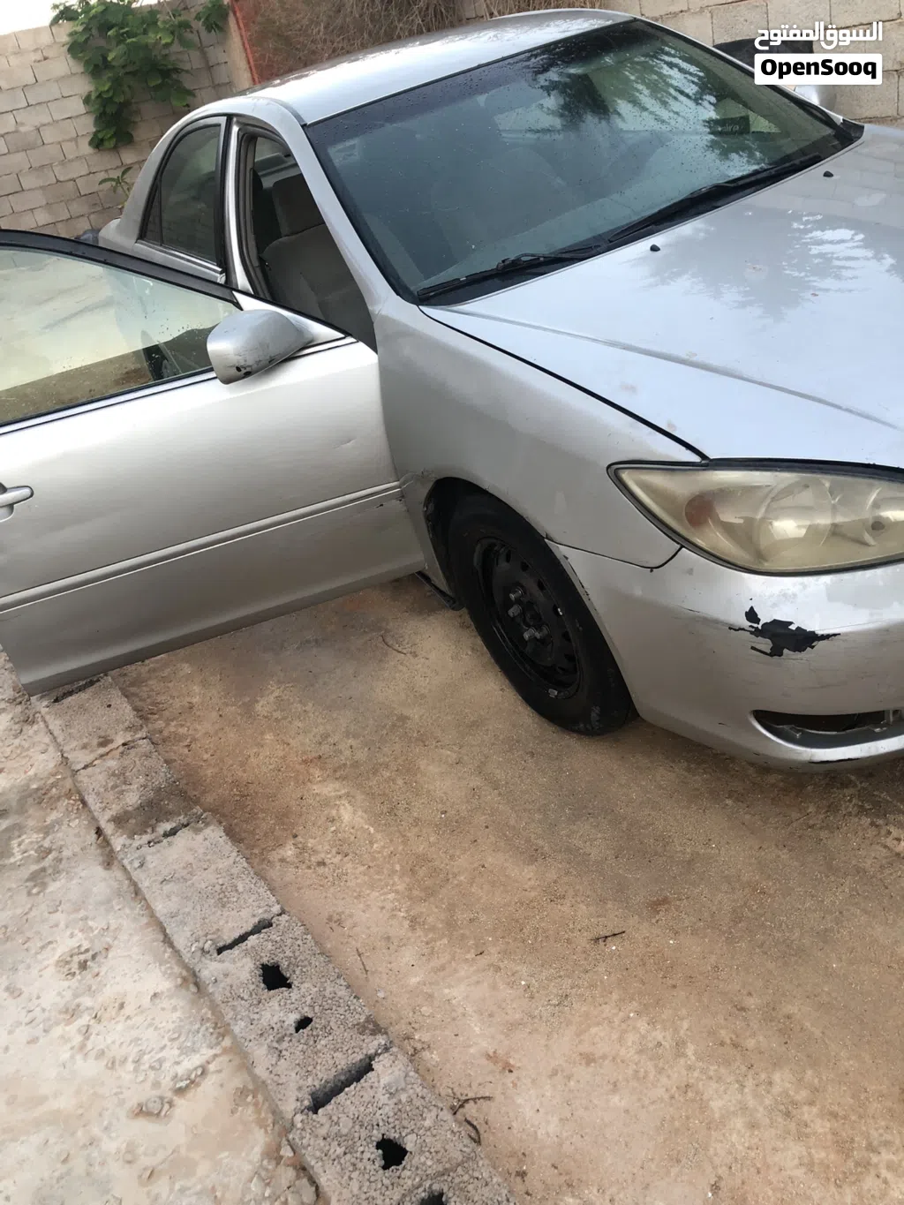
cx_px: 452
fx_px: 975
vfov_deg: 63.4
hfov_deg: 49.8
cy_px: 602
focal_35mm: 28
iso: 40
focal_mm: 3.99
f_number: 1.8
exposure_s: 1/20
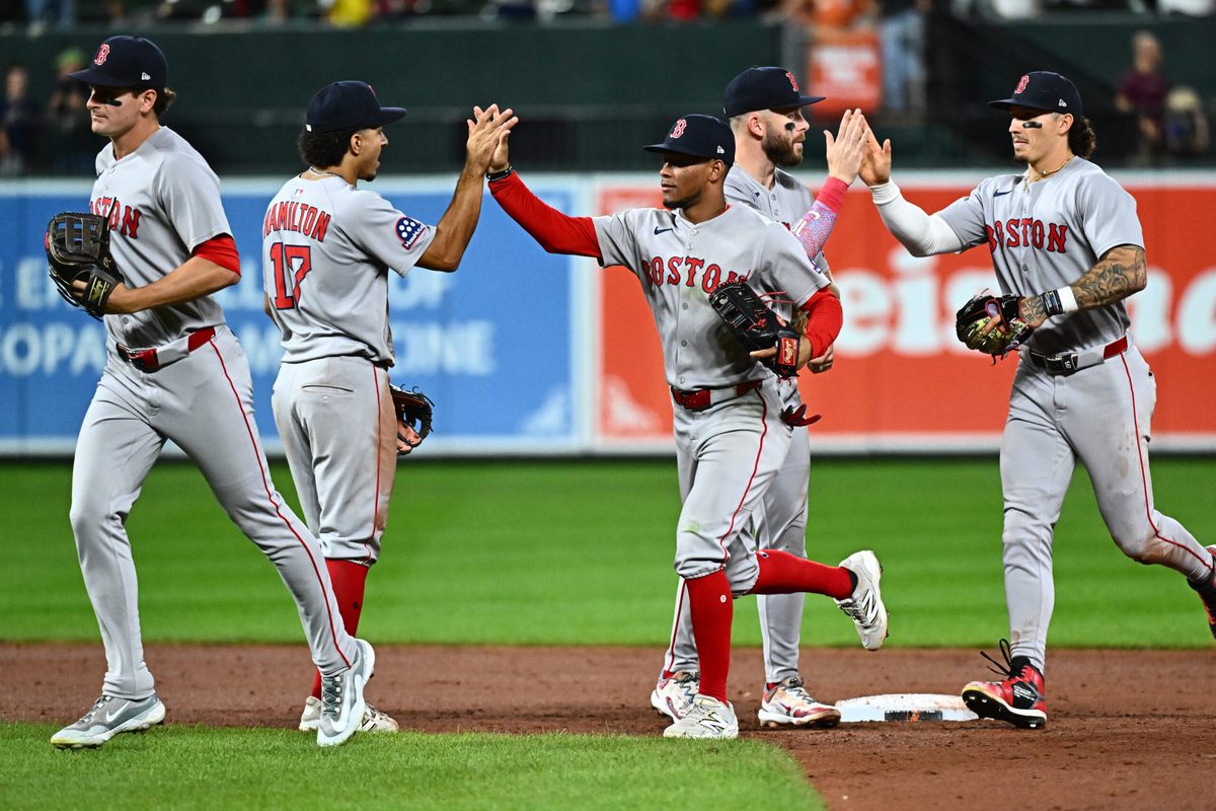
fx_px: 11821
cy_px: 406
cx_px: 608
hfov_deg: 5.9
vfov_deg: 3.9
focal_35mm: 350
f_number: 4
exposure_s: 1/2000
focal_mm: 350
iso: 5000
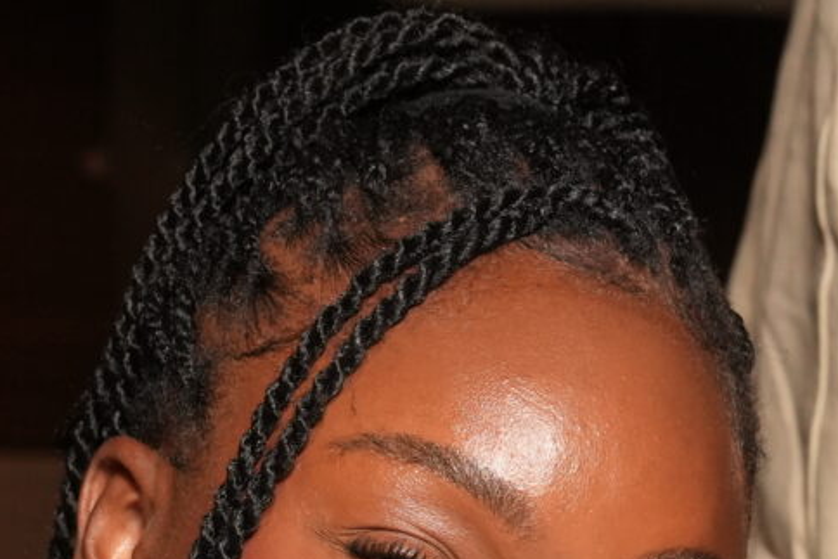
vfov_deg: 5.2
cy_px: 1117
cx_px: 869
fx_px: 6030
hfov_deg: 7.9
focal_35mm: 259
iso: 1250
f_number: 7.1
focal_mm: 49
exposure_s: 1/200
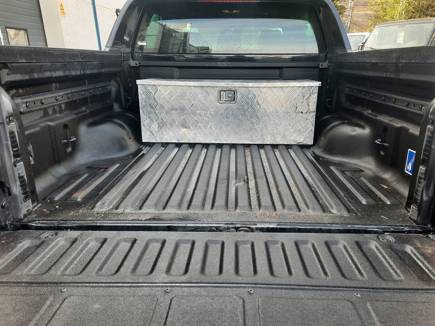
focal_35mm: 26
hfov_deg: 67.3
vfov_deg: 53.0
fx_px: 327
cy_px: 167
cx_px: 223
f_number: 2
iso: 50
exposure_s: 1/100
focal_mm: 4.6
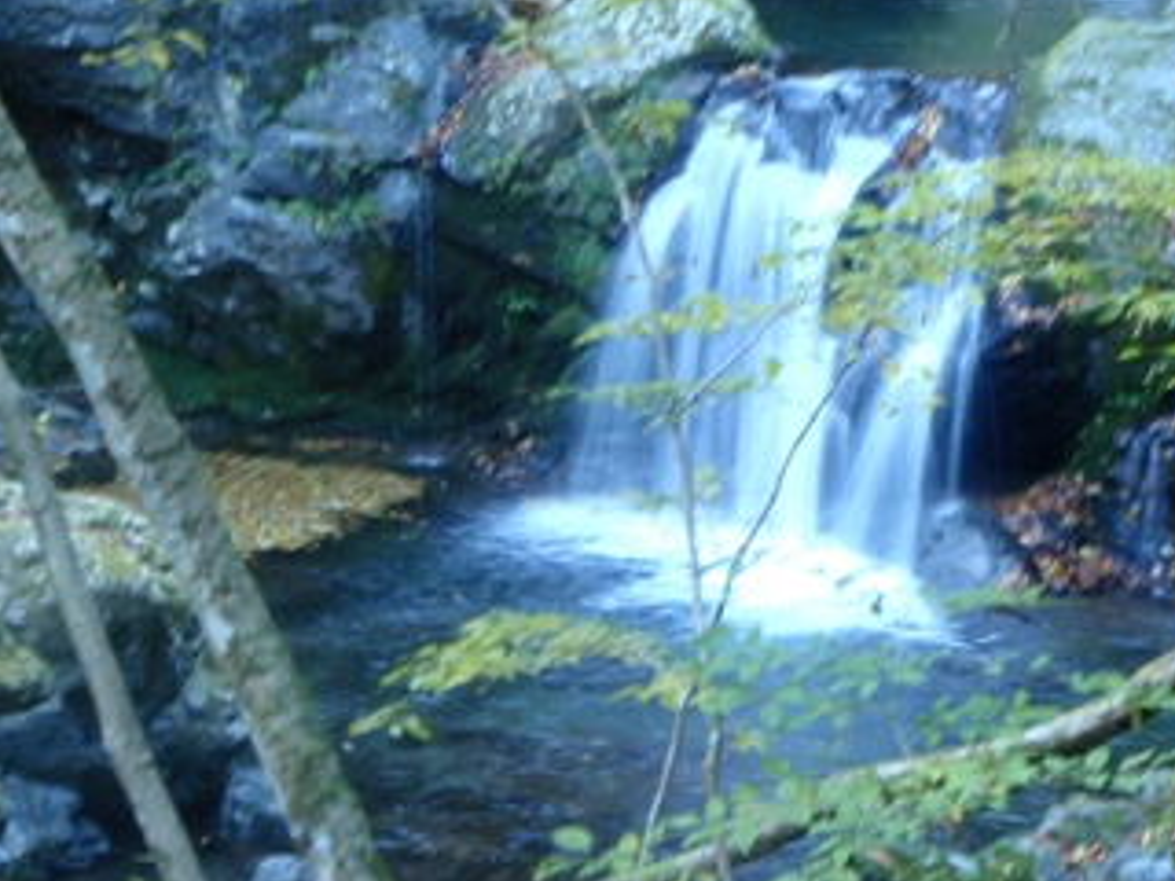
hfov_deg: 18.2
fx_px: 3632
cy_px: 73
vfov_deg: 13.7
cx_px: 980
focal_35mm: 107
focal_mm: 10.34
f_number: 4.5
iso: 100
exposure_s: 1/2.5
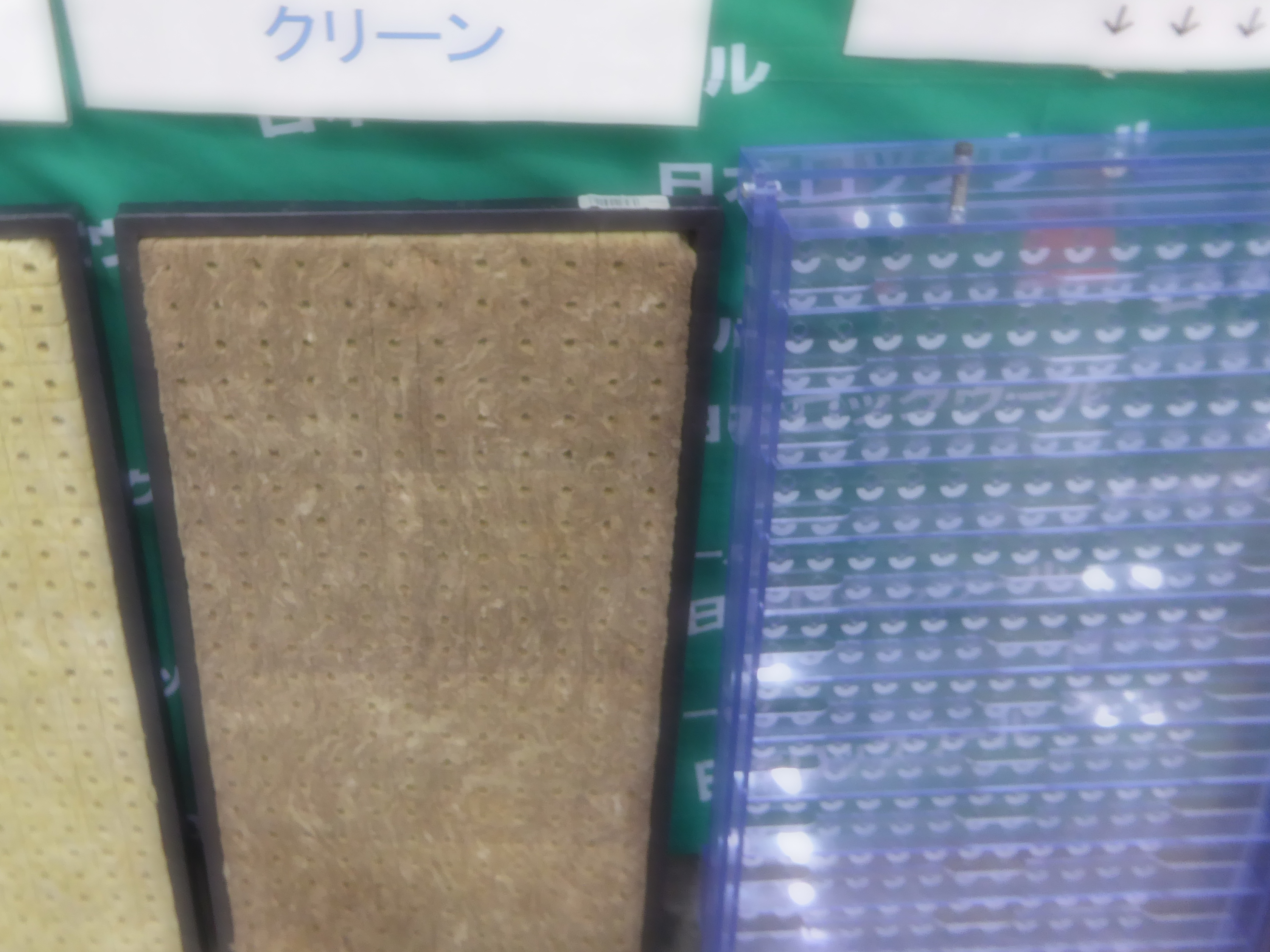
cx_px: 421
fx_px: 1284
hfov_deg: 51.6
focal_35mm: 35
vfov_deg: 40.1
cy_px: 302
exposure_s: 1/13
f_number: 3.3
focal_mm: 4.3
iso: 400
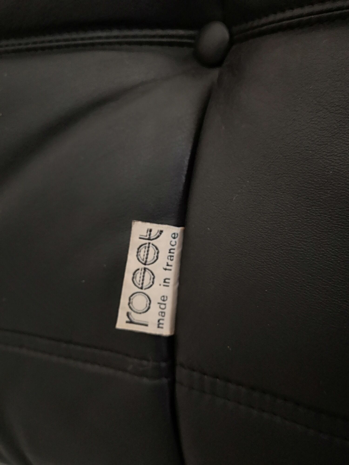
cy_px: 232
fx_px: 457
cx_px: 174
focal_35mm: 34
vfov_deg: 54.0
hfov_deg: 41.8
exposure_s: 1/33.3
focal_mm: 3.95
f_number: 1.8
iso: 250
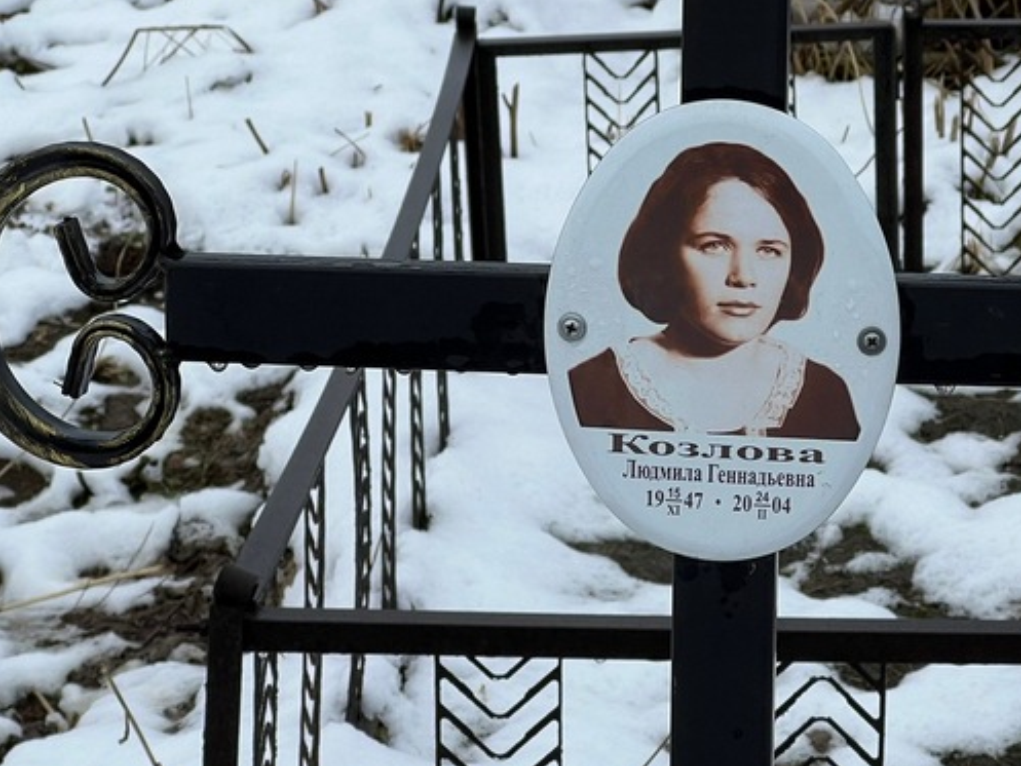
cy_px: 394
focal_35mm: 124
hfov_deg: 15.8
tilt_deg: -17.3
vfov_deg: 12.0
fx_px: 3658
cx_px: 754
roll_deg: -1.4
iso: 32
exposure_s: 1/99
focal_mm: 9
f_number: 2.8
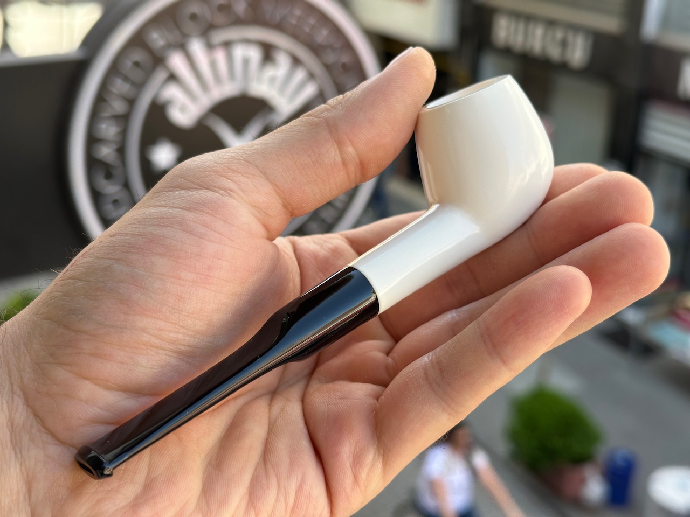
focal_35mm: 48
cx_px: 345
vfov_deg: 30.3
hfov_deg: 39.7
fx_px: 957
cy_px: 258
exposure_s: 1/399
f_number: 1.78
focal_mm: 6.86
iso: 64
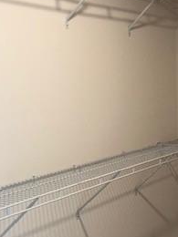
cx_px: 201
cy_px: 163
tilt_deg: -11.9
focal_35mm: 69
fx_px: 473
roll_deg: +0.9
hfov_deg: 20.2
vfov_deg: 27.9
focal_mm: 3.99
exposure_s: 1/24
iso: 32
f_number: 1.8
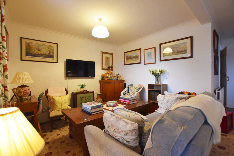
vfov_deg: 72.1
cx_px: 117
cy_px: 78
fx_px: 107
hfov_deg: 95.0
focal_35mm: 16
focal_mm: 11
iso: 800
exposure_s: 1/80
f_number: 4
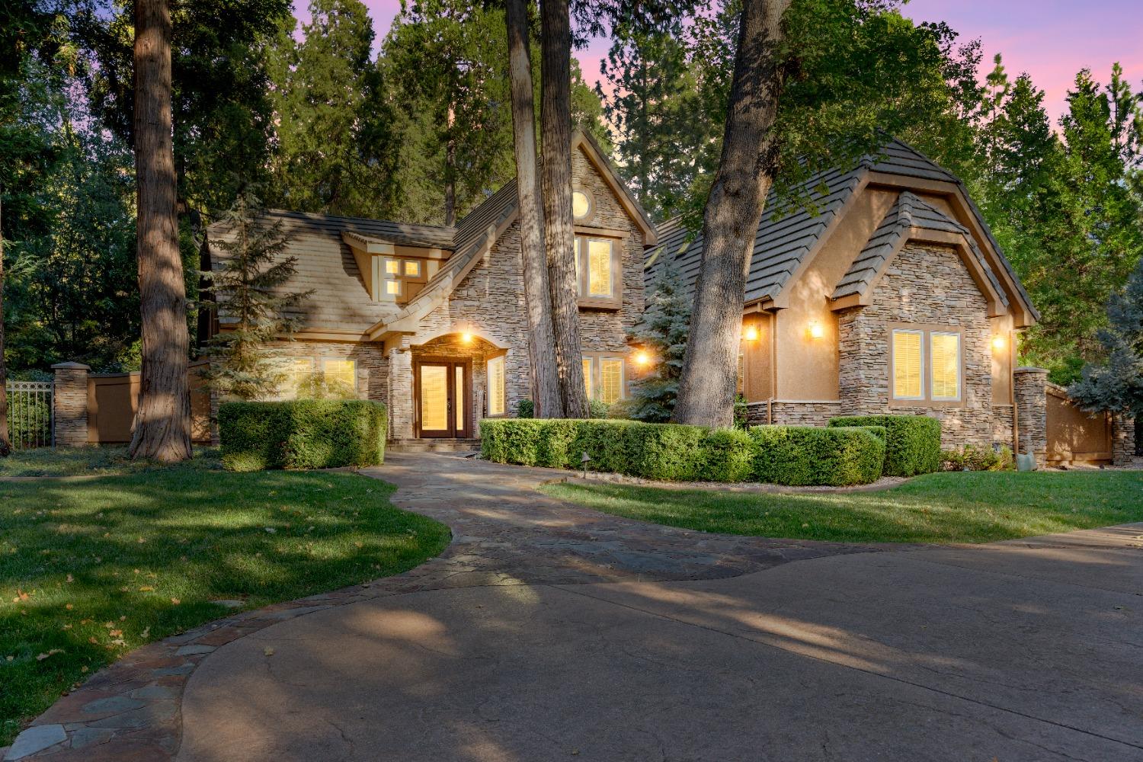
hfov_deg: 65.5
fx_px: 889
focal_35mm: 28
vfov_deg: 46.4
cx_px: 572
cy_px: 381
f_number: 8
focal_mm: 28
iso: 320
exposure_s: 1/30
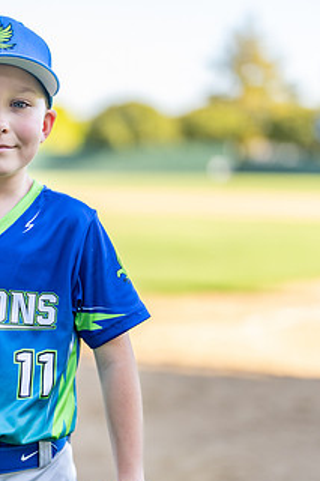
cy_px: 269
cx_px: 16
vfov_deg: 21.5
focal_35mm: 95
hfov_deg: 14.2
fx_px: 1268
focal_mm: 50
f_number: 1.2
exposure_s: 1/1250
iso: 100
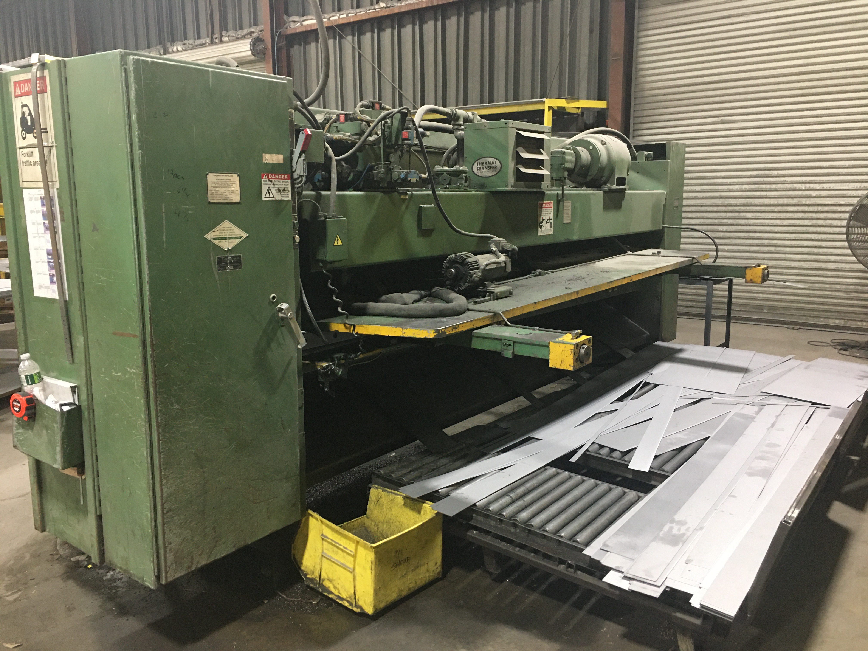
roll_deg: +0.0
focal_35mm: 29
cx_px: 434
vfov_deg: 48.2
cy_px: 326
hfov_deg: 61.7
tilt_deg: -8.6
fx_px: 727
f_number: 2.2
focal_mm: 4.15
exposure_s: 1/15
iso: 80
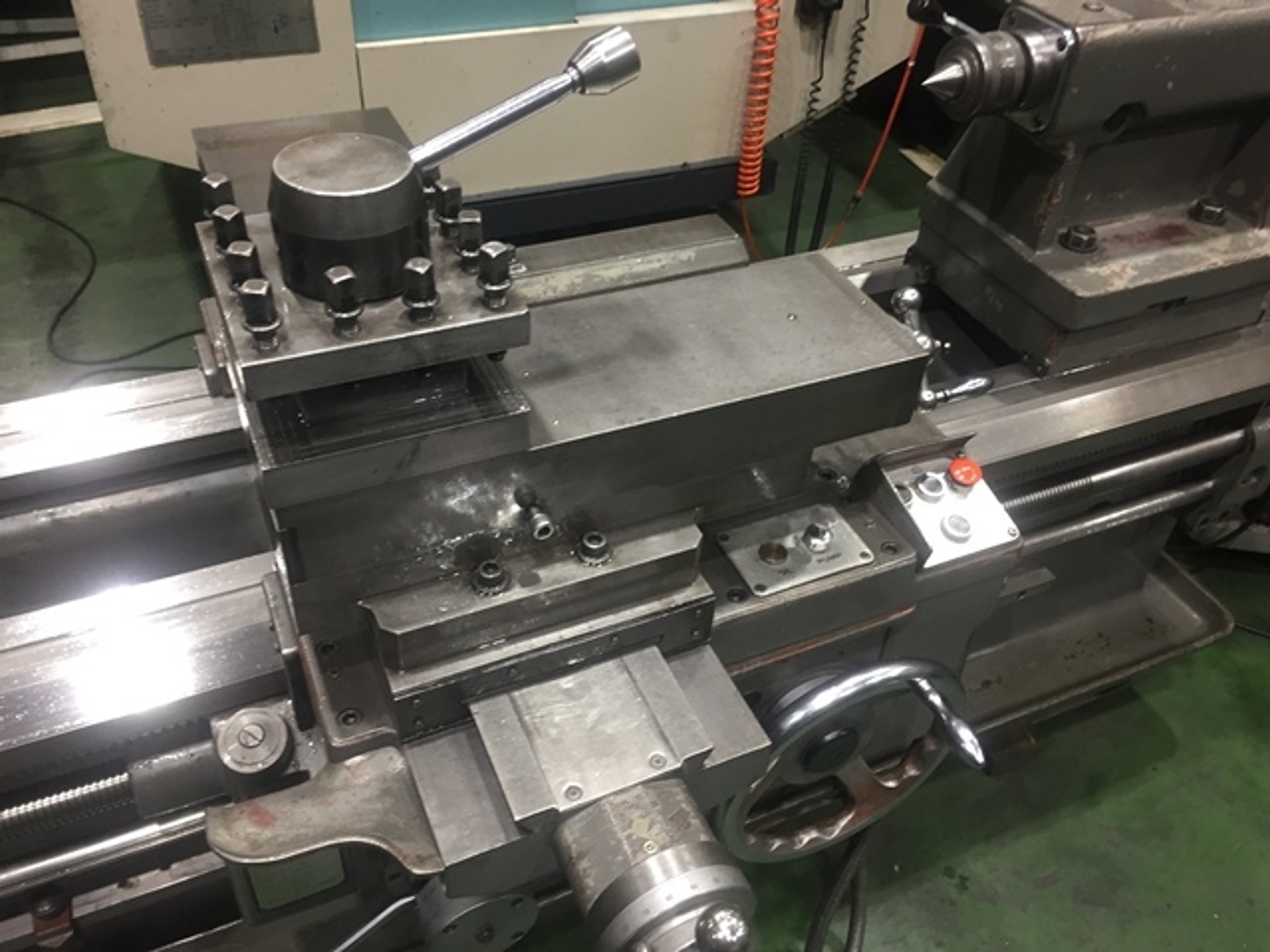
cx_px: 635
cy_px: 476
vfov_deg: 48.2
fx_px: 1064
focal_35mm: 29
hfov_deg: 61.7
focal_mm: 4.15
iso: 100
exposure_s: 1/30
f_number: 2.2
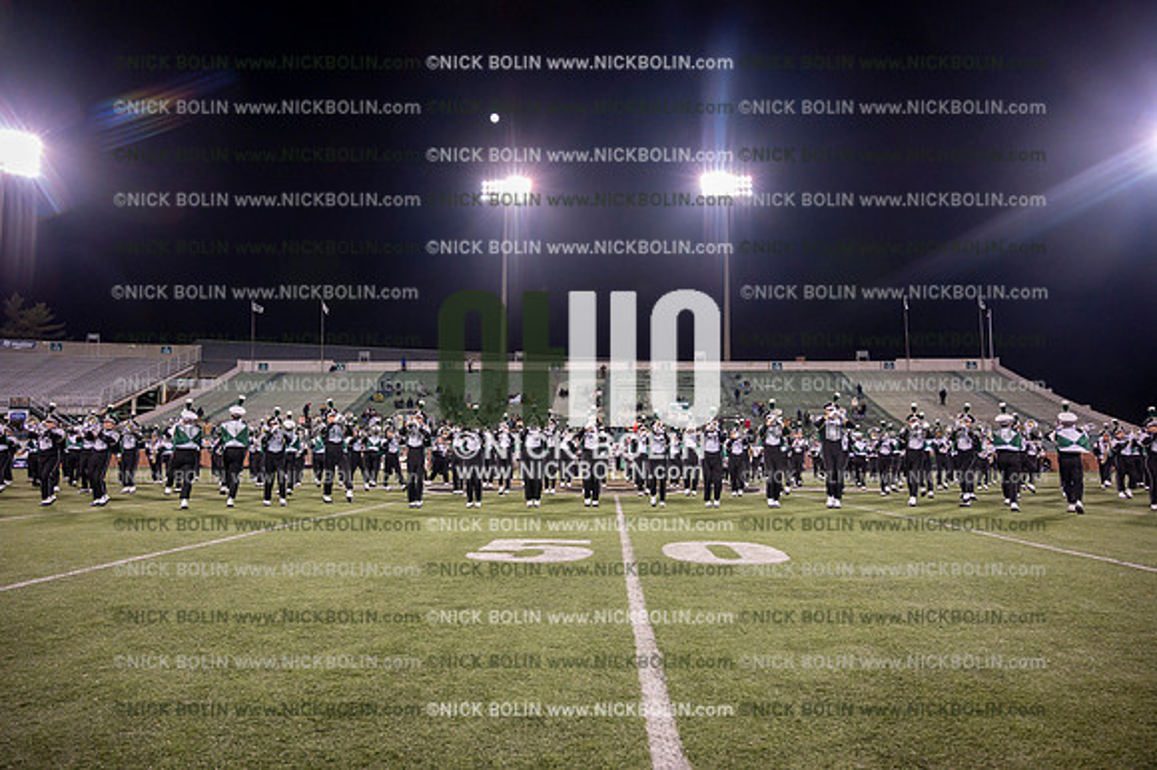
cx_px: 578
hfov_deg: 73.8
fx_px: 771
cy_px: 385
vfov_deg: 53.1
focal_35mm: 24
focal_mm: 24
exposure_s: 1/640
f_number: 4
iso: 3200
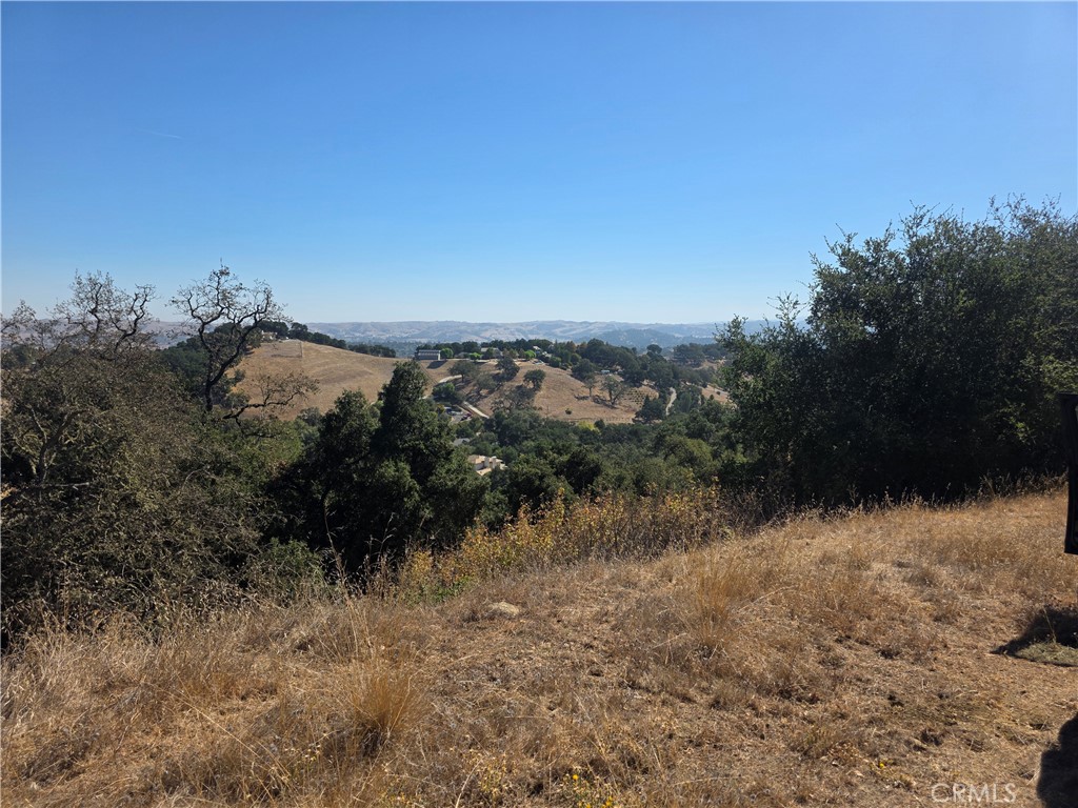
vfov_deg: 58.9
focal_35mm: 23
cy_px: 404
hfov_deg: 73.9
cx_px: 539
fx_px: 716
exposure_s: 1/6355
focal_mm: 6.3
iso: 80
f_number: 1.7
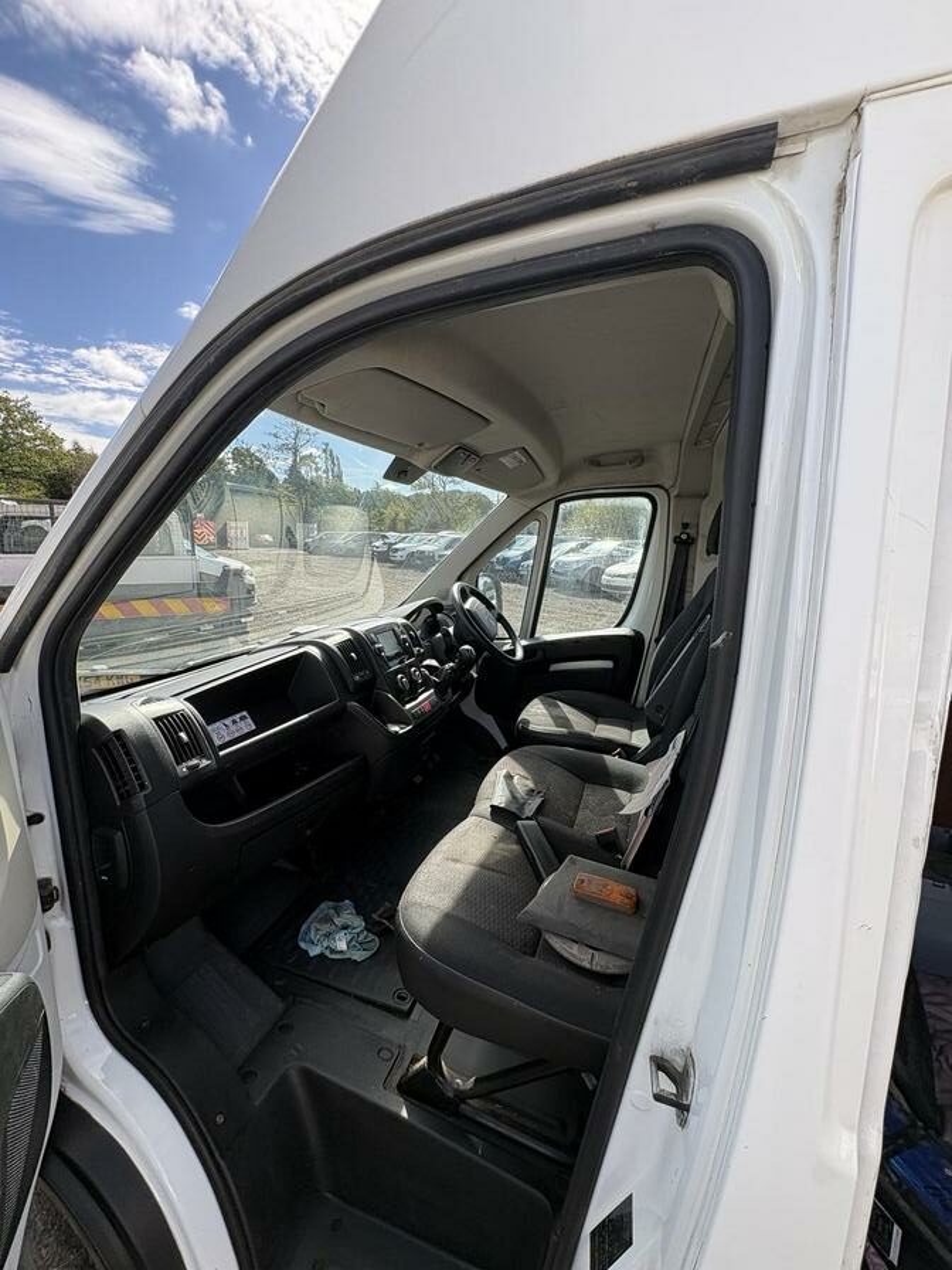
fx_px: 513
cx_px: 476
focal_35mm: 14
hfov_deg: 85.7
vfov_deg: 102.1
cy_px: 635
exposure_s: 1/445
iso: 40
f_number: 2.2
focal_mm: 2.22
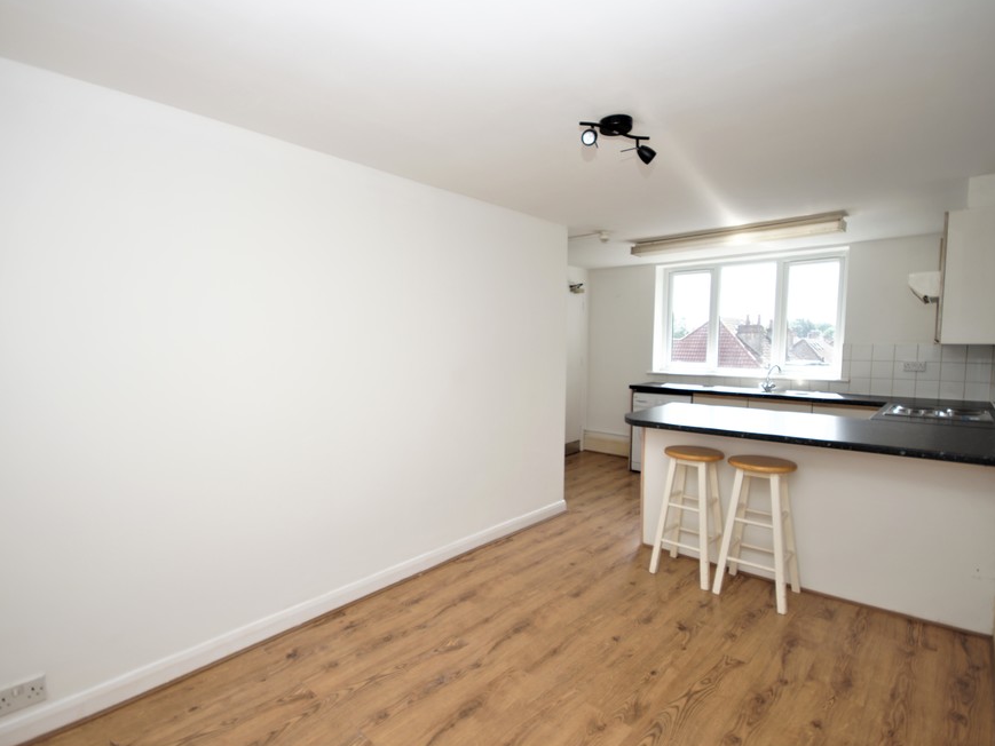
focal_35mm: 17
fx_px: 489
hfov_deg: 91.0
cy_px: 377
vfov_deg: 74.7
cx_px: 504
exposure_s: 1/60
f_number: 4
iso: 100
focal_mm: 10
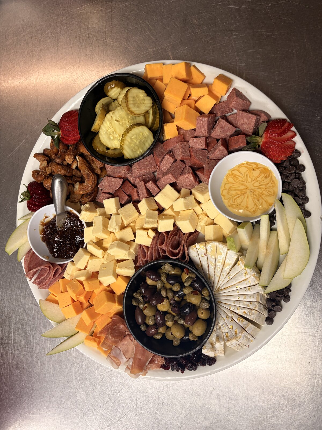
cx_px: 161
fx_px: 322
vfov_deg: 67.3
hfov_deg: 53.1
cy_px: 215
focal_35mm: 26
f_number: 1.6
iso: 64
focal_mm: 5.96
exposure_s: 1/120
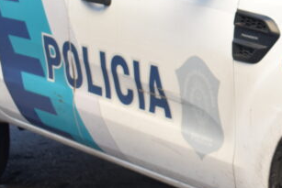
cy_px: 35
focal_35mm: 140
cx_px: 365
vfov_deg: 9.8
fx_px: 1097
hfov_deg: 14.1
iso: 320
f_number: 4.2
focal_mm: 28
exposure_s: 1/125
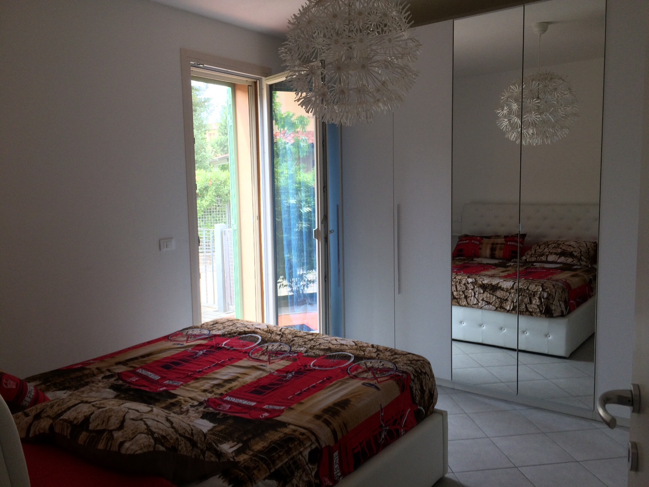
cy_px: 244
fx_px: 544
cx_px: 324
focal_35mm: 29
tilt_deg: -5.3
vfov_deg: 48.2
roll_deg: +1.7
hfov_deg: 61.7
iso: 50
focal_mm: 4.15
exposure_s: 1/100
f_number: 2.2
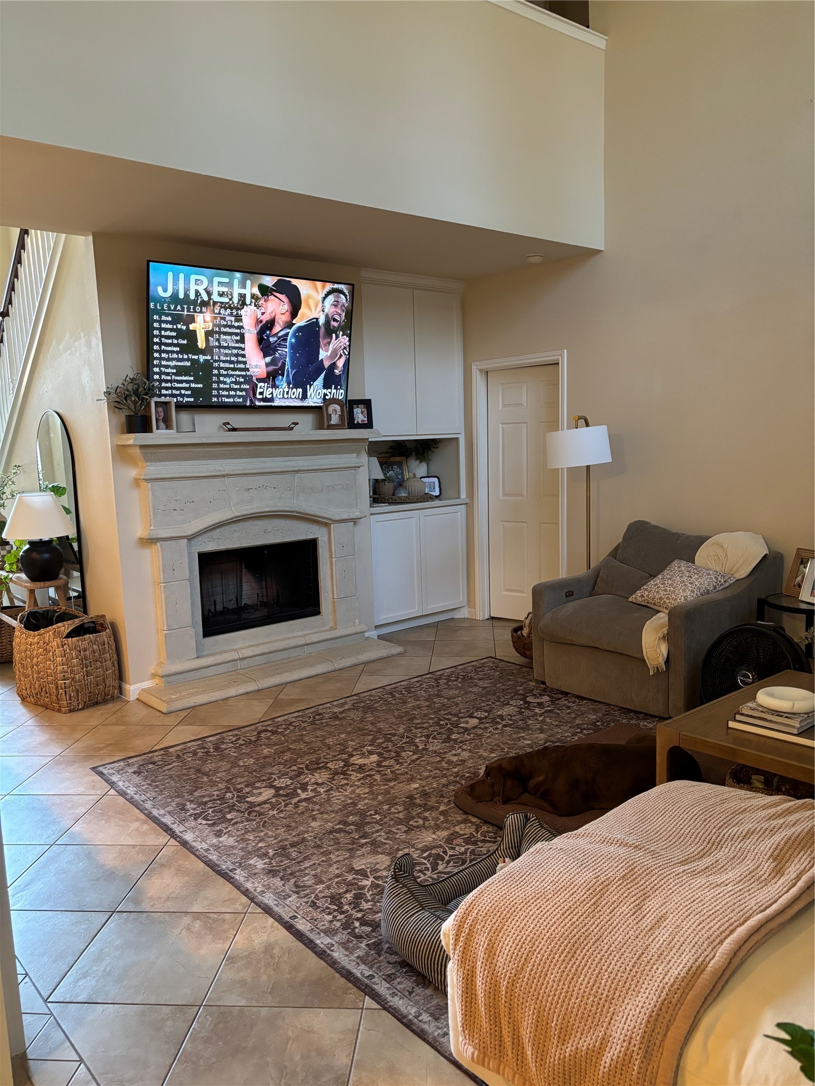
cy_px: 543
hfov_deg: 53.1
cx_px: 408
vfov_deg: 67.3
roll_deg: +1.9
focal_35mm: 26
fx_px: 816
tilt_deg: -7.0
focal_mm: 5.96
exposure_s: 1/60
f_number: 1.6
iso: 400
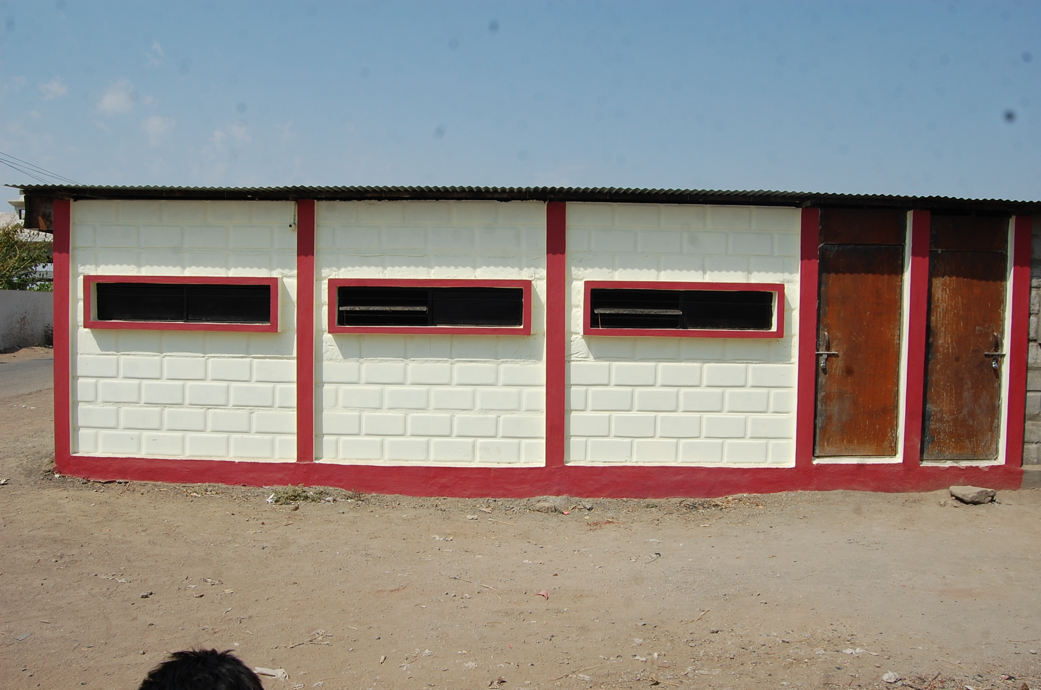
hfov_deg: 67.5
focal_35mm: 27
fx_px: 779
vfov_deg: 47.8
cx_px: 520
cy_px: 345
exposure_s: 1/500
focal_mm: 18
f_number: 11
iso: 200
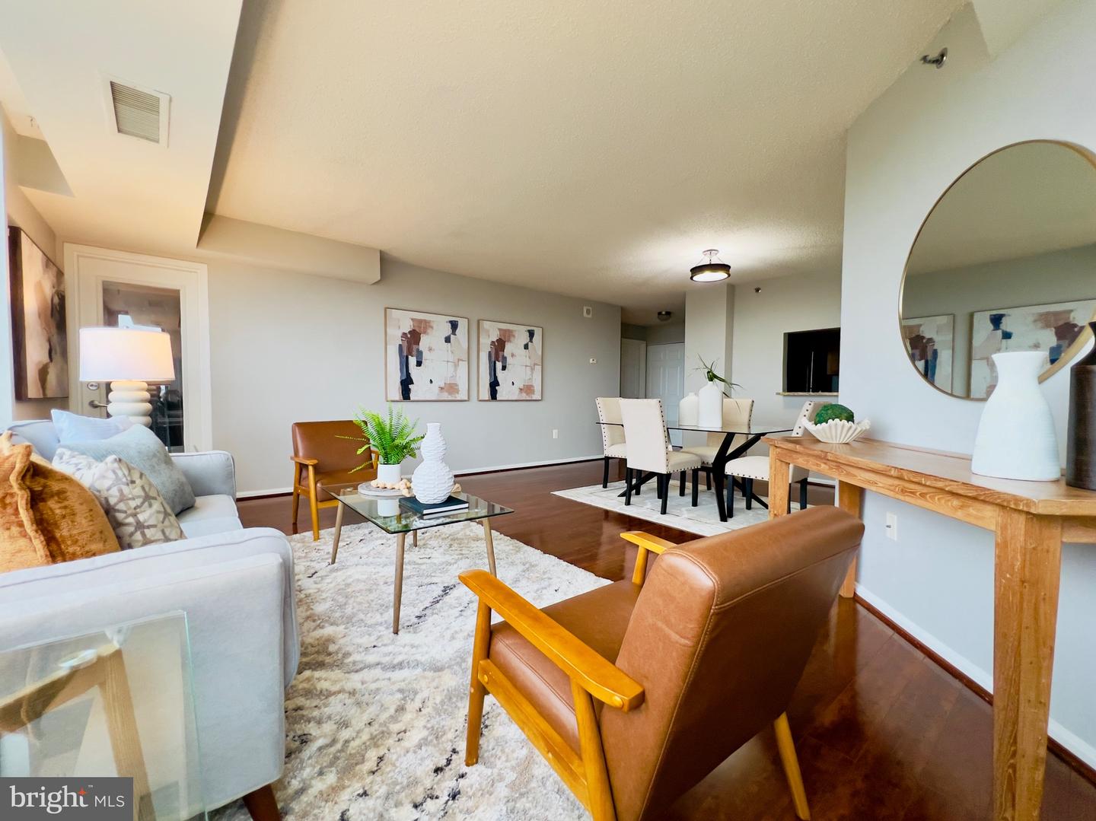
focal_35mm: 13
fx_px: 411
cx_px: 548
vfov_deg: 89.9
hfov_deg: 106.2
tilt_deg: -2.3
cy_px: 410
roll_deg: -0.7
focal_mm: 1.57
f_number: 1.8
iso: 250
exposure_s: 1/60
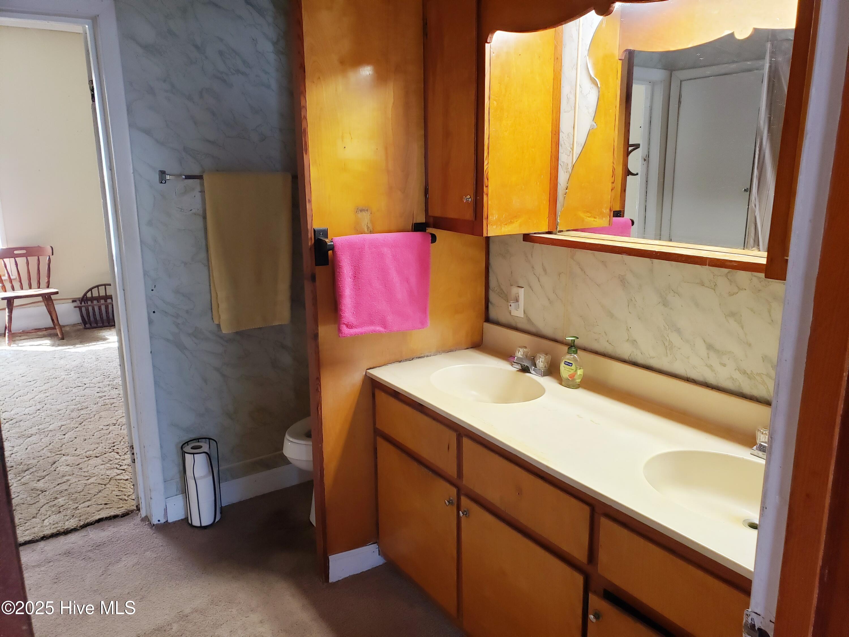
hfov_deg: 67.3
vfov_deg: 53.1
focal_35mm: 26
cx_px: 424
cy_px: 318
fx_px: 638
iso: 320
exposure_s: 1/40
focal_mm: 4.3
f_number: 2.4
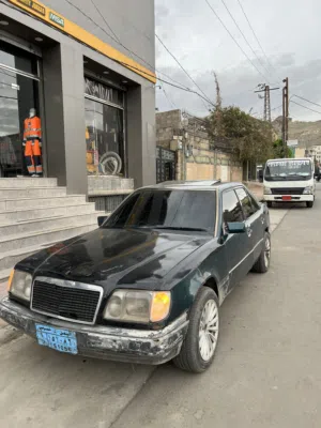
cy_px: 214
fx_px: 321
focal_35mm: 26
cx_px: 160
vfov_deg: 67.3
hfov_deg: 53.1
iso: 40
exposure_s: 1/274
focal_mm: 5.7
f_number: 1.5
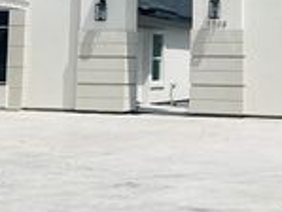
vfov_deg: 16.5
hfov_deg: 22.4
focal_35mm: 87
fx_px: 709
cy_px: -22
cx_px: 187
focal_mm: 5.1
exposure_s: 1/9174
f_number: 1.6
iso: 32
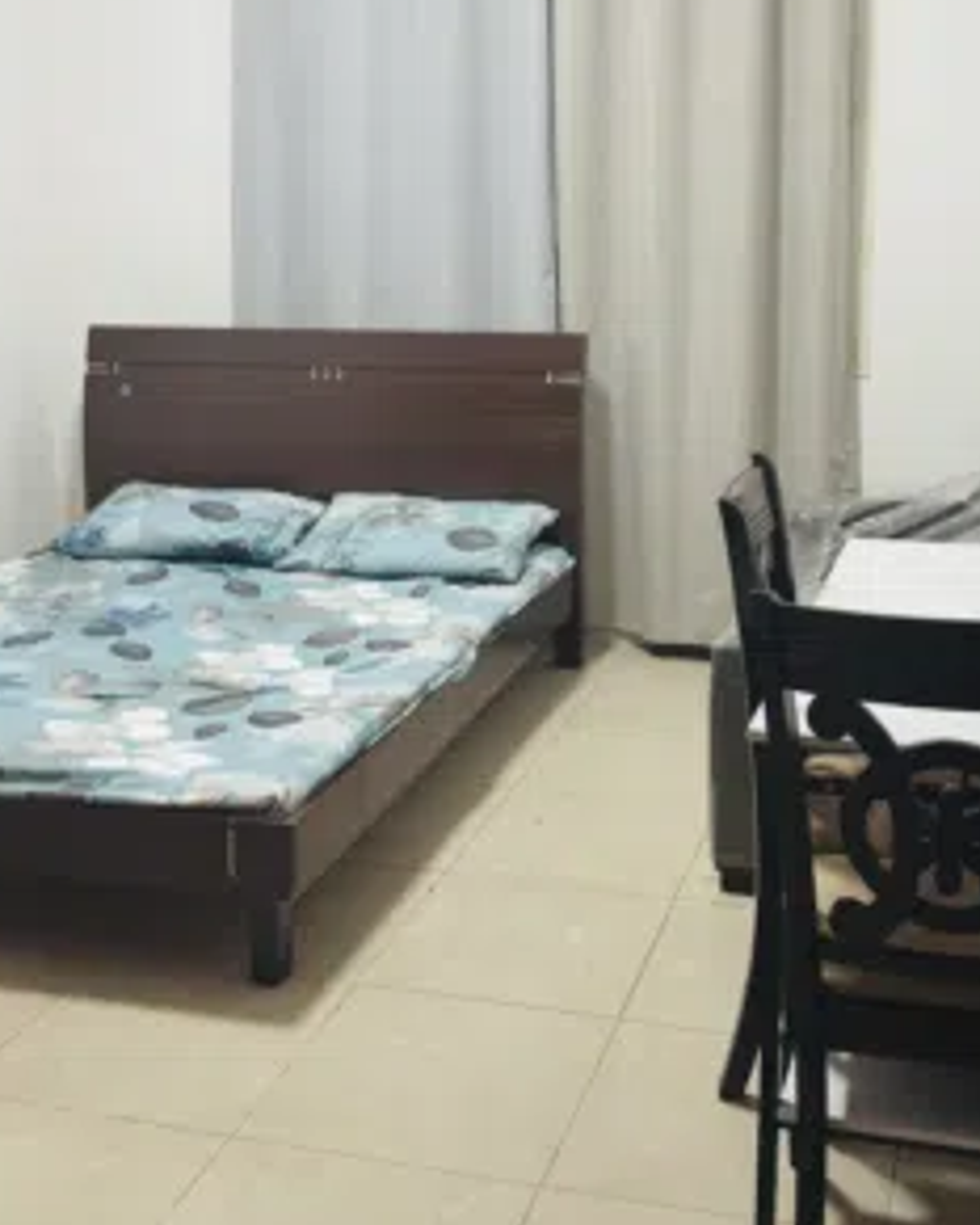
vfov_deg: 39.2
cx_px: 568
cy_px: 438
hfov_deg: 32.0
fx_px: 1703
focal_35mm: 47
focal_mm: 6.76
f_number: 1.78
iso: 400
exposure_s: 1/57
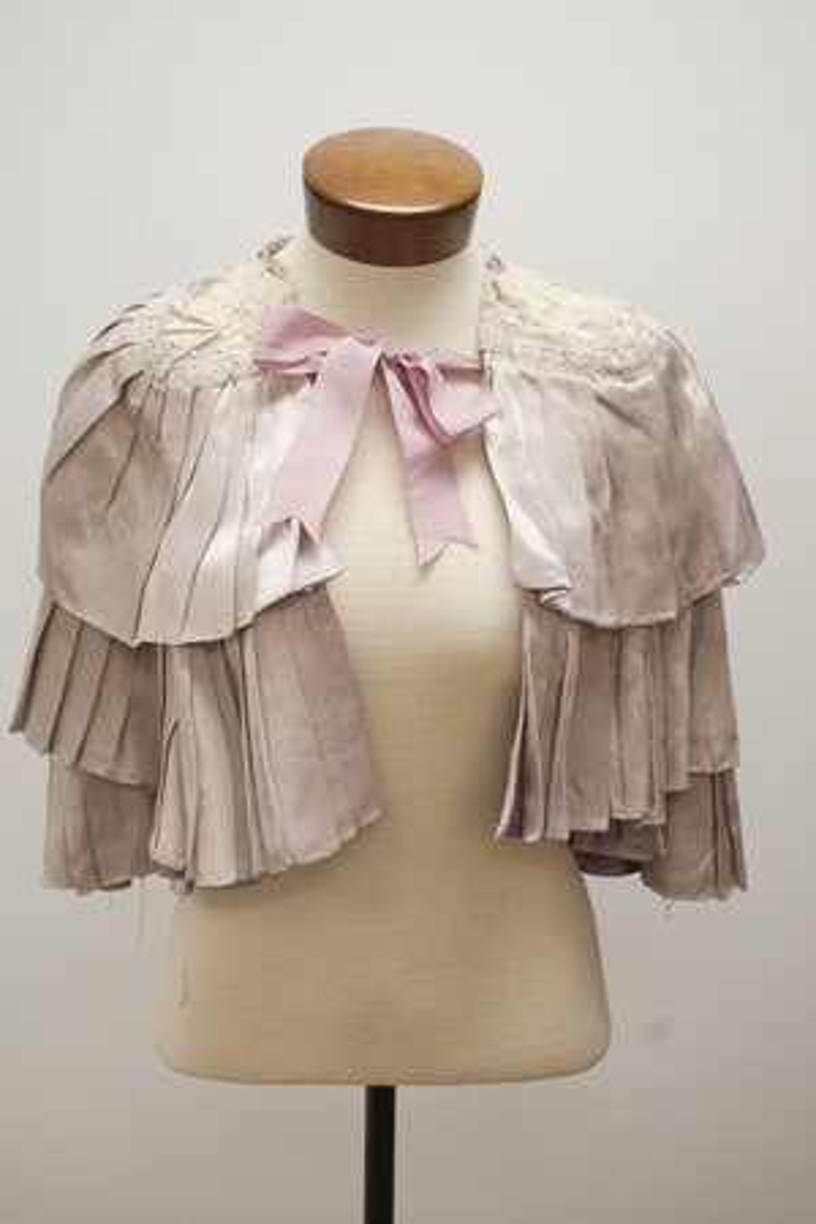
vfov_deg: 35.1
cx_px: 408
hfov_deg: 23.8
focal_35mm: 57
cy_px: 612
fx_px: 1938
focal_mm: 38
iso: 1600
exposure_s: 1/100
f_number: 7.1
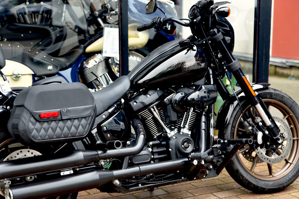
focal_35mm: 85
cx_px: 126
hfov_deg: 23.9
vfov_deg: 16.1
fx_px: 706
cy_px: 111
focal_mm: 65
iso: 100
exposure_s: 1/50
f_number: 2.8
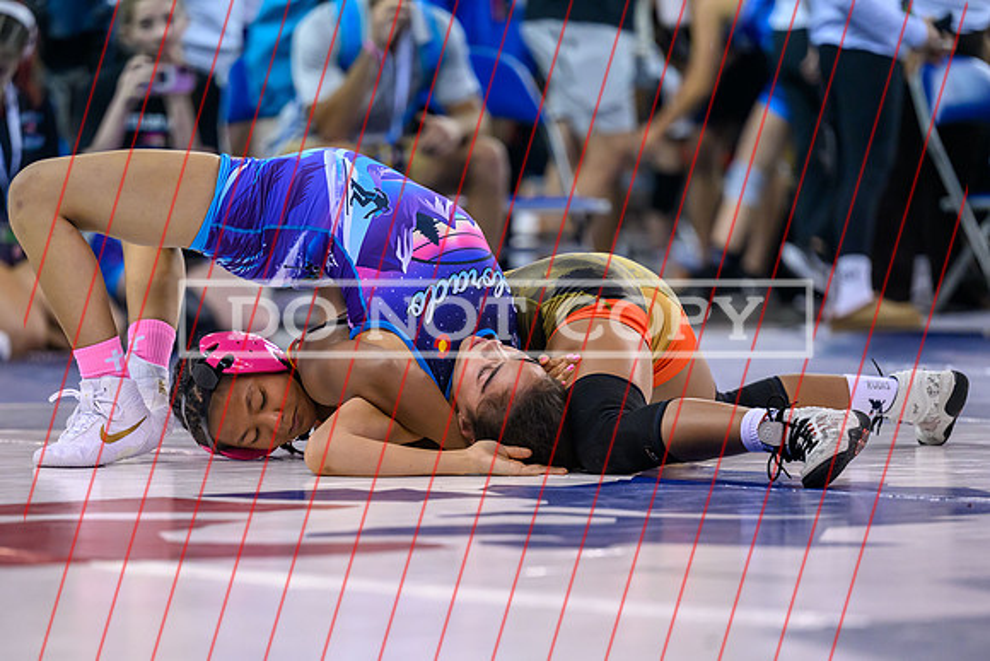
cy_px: 414
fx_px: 6161
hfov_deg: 9.2
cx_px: 373
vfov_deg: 6.1
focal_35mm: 224
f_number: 2.8
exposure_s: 1/800
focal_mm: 175
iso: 3200
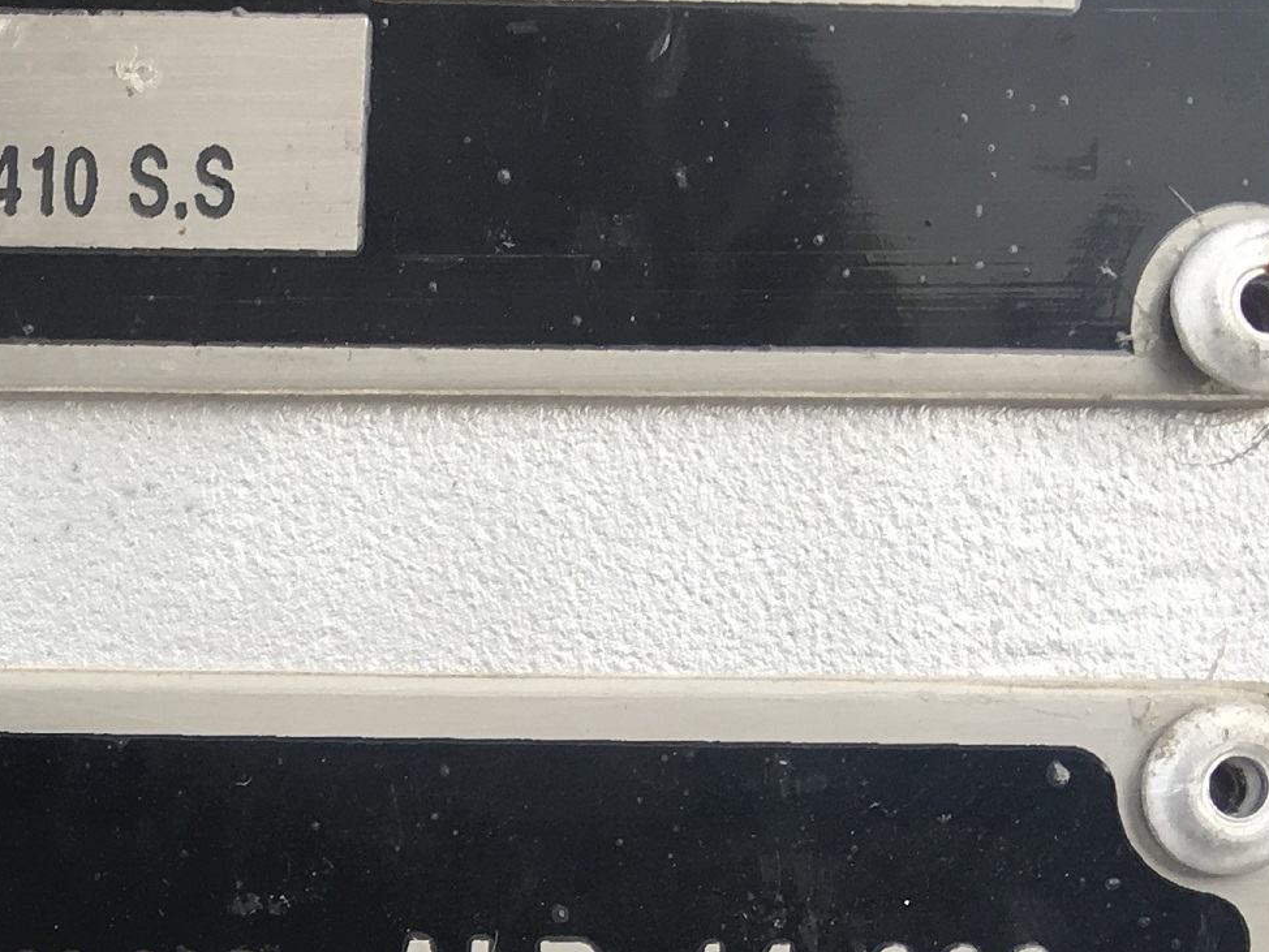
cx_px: -436
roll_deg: -0.6
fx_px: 3300
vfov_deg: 15.6
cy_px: 1253
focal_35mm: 90
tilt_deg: -8.2
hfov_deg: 19.8
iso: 25
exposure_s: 1/198
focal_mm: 4.15
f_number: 2.2
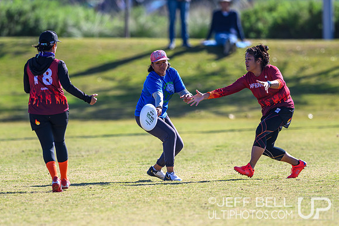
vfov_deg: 1.8
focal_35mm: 753
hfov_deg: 2.7
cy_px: 139
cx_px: 162
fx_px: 7096
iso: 100
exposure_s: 1/1600
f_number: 3.2
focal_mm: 400
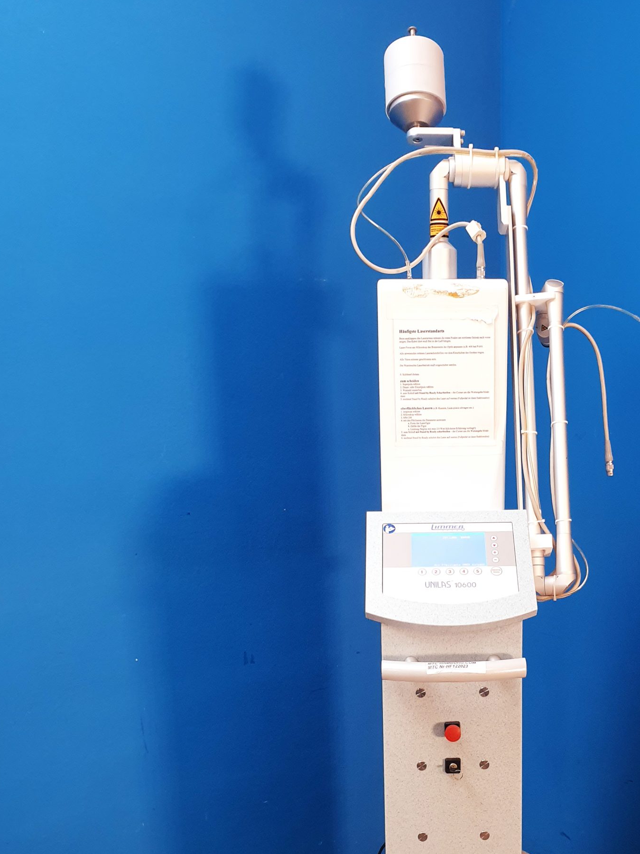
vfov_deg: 48.8
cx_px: 436
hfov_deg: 38.1
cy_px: 606
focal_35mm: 37
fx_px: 912
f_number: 2.4
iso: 160
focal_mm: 4.3
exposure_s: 1/50
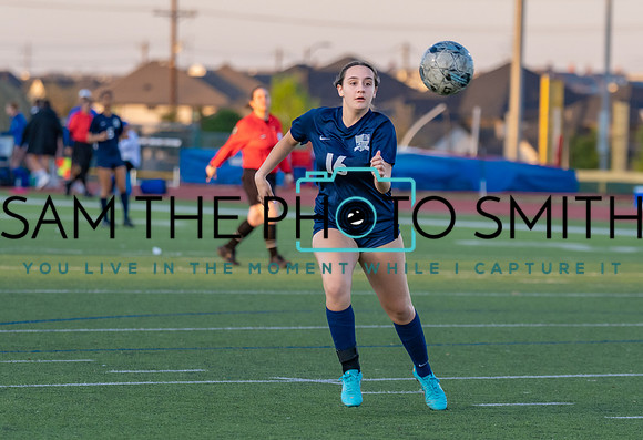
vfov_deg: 5.3
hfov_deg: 7.7
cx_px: 371
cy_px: 288
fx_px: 4746
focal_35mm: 264
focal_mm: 132
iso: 500
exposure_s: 1/1250
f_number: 2.8
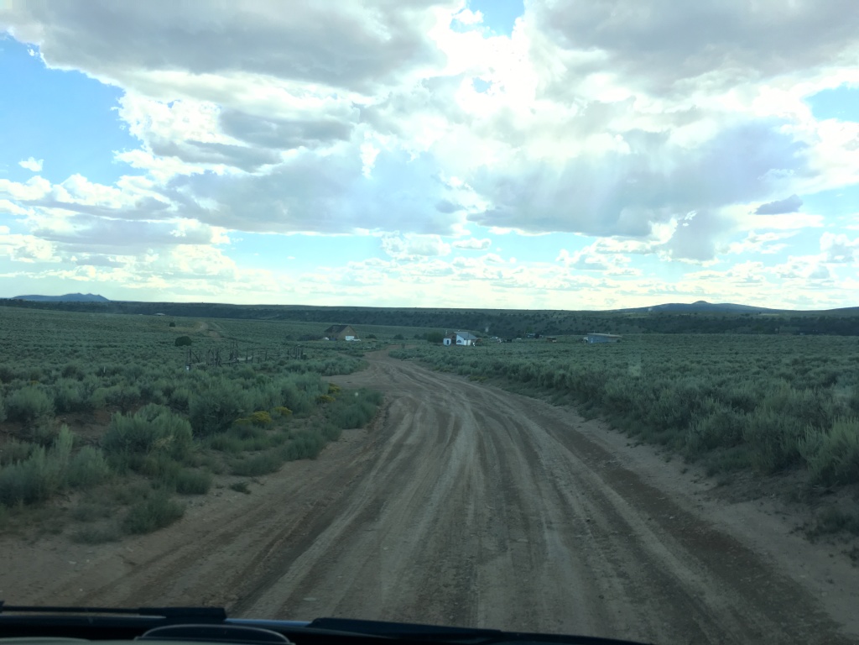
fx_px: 720
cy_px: 322
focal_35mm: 29
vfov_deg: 48.2
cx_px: 430
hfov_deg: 61.7
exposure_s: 1/253
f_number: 2.2
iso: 25
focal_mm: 4.15
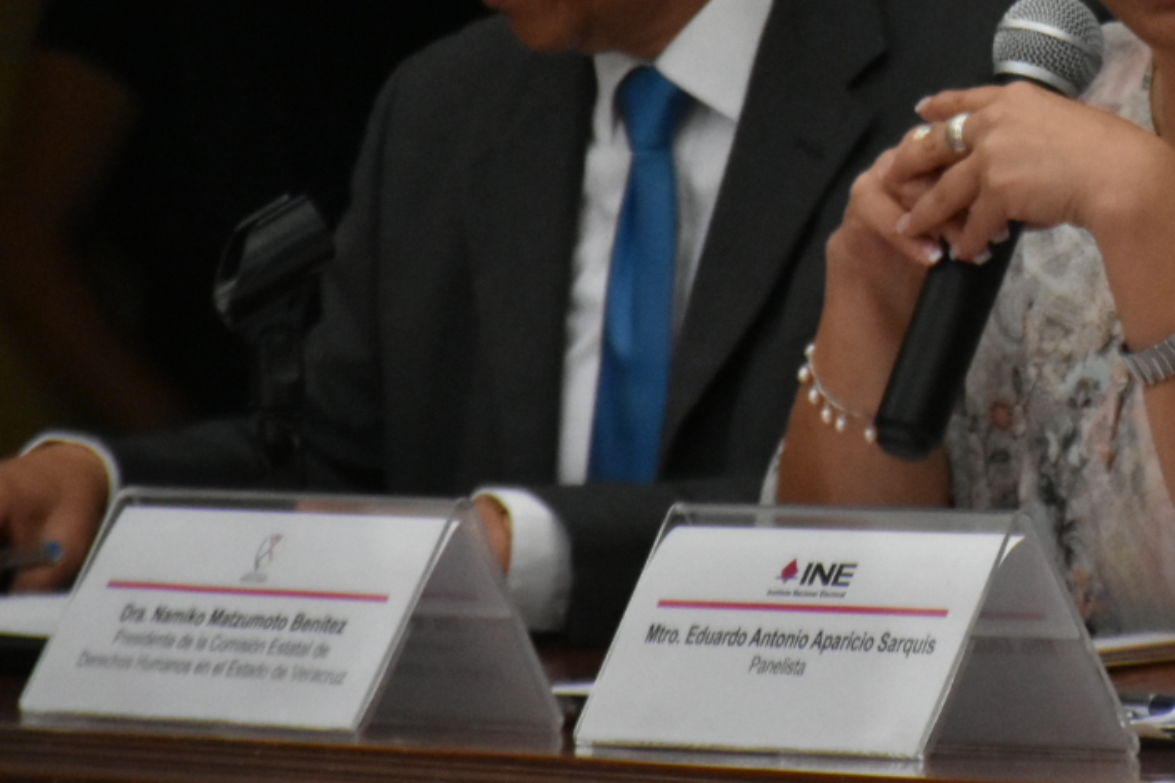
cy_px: 30
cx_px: 1218
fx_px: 14621
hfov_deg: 4.6
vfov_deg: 3.1
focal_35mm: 448
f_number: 5.6
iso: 3200
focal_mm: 130
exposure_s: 1/125
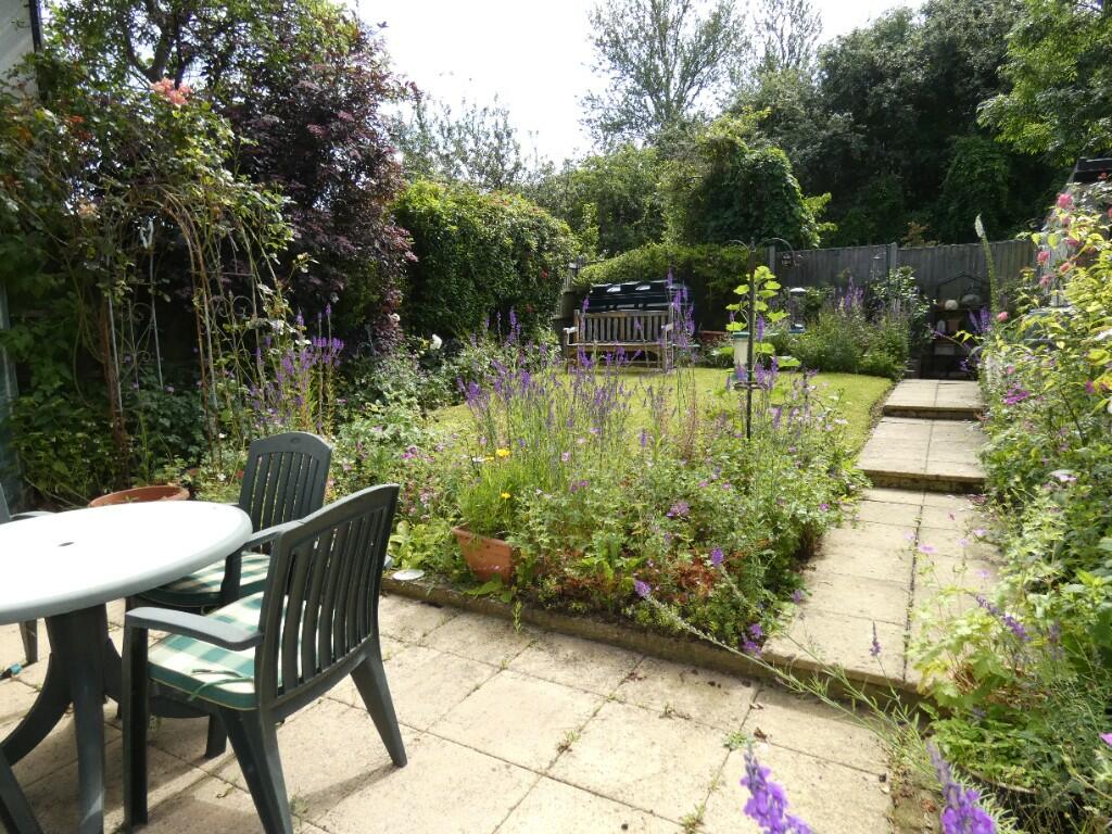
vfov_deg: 66.0
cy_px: 417
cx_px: 556
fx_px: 642
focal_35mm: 20
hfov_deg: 81.7
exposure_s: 1/1000
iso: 200
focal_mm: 3.6
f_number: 3.2
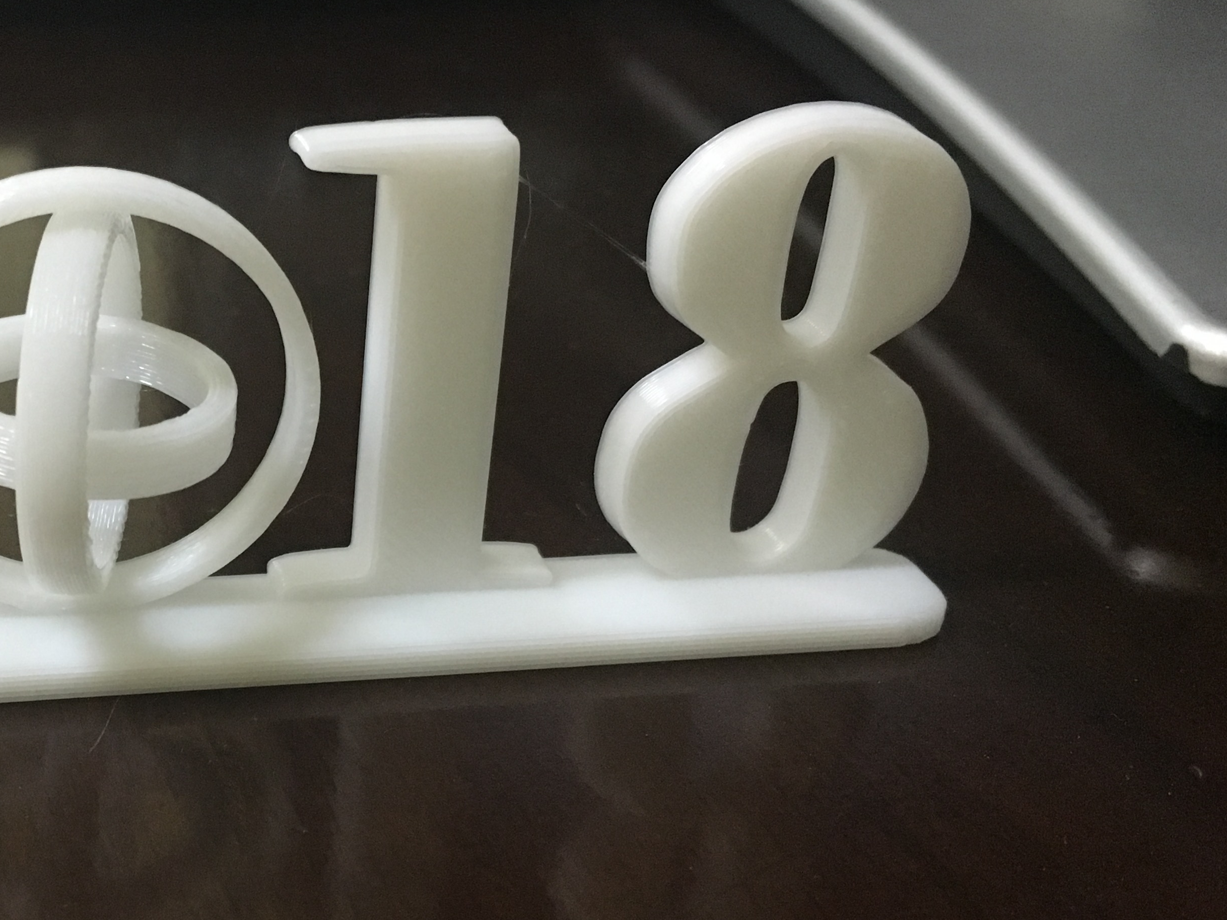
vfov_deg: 30.1
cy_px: 579
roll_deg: -2.4
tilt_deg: -31.1
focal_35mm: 48
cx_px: 264
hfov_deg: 38.3
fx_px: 1701
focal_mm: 4.15
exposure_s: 1/17
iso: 250
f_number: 2.2
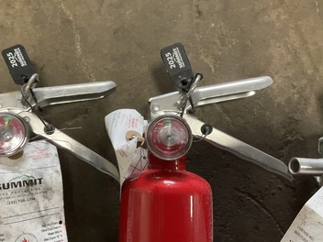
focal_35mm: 33
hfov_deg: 55.3
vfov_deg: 42.9
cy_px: 121
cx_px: 149
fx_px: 308
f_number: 1.8
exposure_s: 1/60
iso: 200
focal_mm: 3
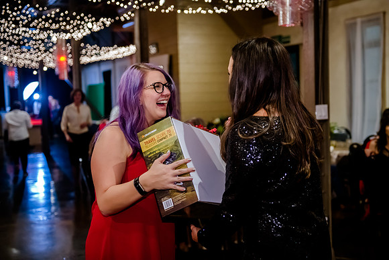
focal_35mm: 50
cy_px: 130
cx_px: 194
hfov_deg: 39.6
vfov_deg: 27.0
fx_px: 540
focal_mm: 50
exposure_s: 1/160
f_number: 2.8
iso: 5000
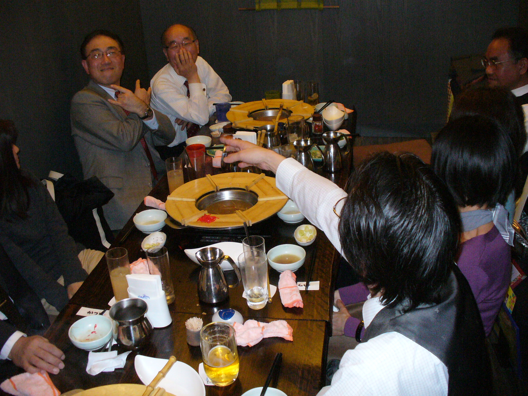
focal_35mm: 37
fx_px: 564
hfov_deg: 50.1
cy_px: 198
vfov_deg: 38.7
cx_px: 264
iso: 400
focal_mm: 6.1
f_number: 2.8
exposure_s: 1/60
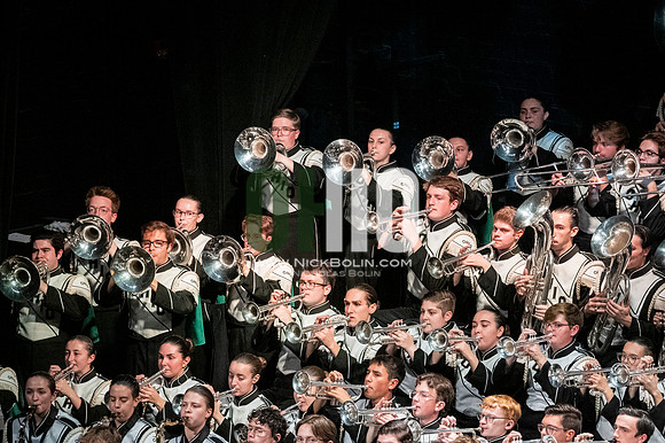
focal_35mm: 300
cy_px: 222
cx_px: 332
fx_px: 5538
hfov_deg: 6.9
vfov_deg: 4.6
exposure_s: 1/500
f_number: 4
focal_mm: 200
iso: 4000
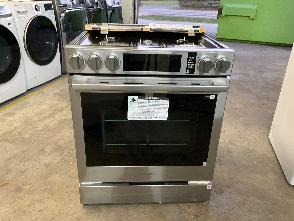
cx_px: 148
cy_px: 112
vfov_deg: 46.8
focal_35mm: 30
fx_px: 255
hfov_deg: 60.0
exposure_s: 1/30
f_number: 1.8
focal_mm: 3
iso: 320
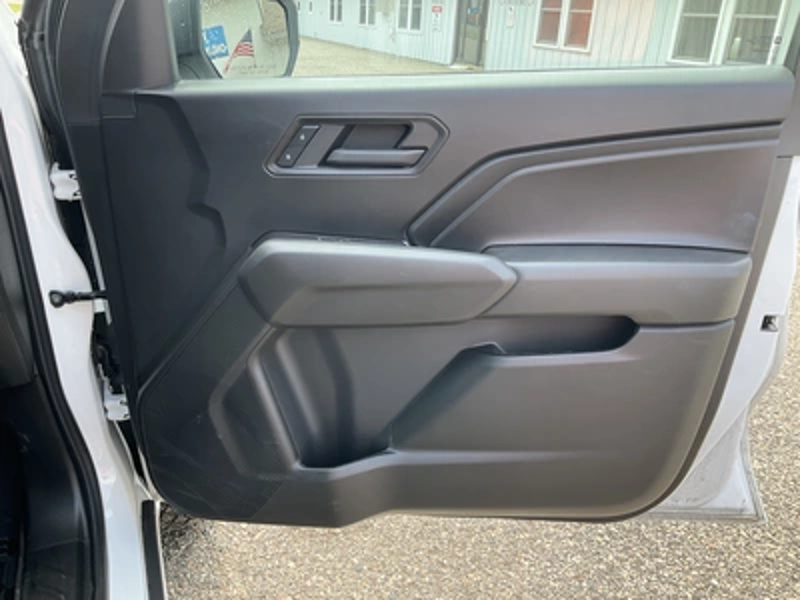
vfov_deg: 48.2
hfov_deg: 61.7
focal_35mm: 29
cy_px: 300
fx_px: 670
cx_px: 400
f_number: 1.8
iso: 20
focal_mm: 3
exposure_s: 1/162
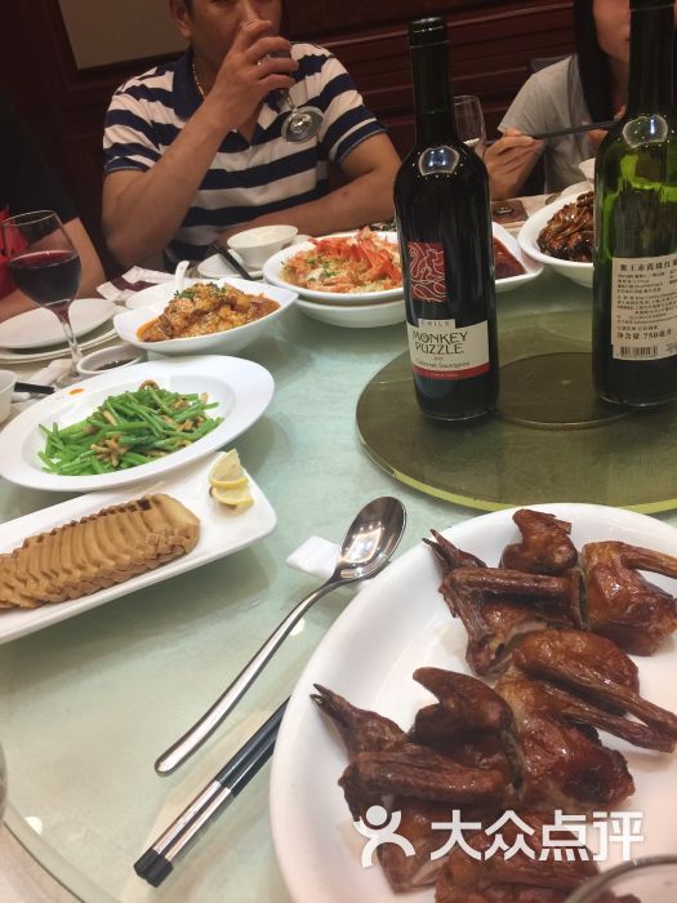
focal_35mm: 29
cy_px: 452
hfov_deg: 48.2
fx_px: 756
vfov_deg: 61.7
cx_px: 338
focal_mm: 4.15
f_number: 2.2
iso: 50
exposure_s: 1/33
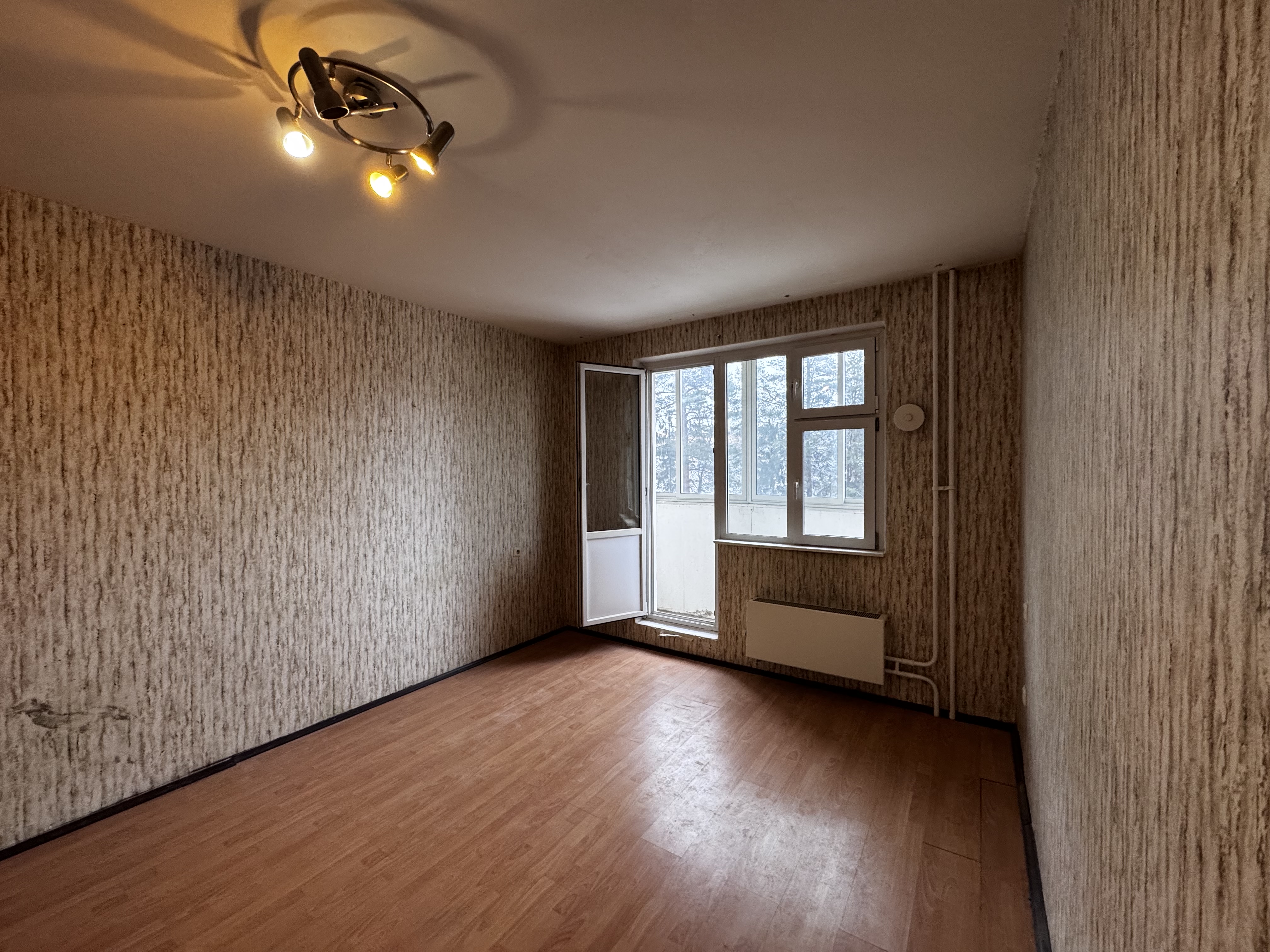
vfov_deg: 85.7
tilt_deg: -1.2
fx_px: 514
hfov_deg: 102.1
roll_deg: +0.4
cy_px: 476
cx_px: 635
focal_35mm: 14
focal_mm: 2.22
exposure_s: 1/100
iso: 250
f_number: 2.2
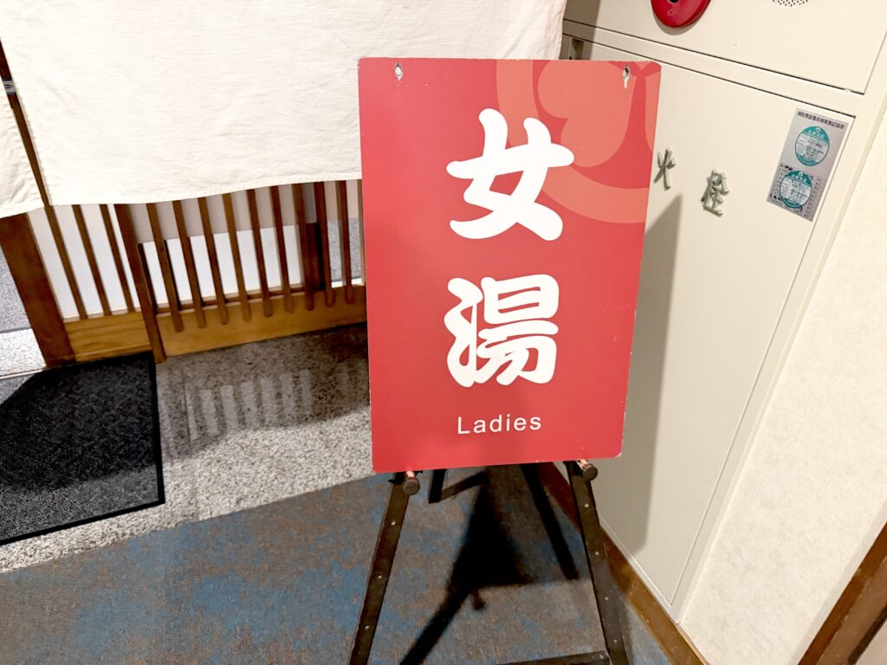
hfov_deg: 71.6
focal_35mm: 24
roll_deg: -1.5
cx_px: 444
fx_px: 615
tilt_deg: -34.2
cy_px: 332
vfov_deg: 56.8
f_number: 1.78
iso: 640
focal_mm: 6.76
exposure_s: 1/50
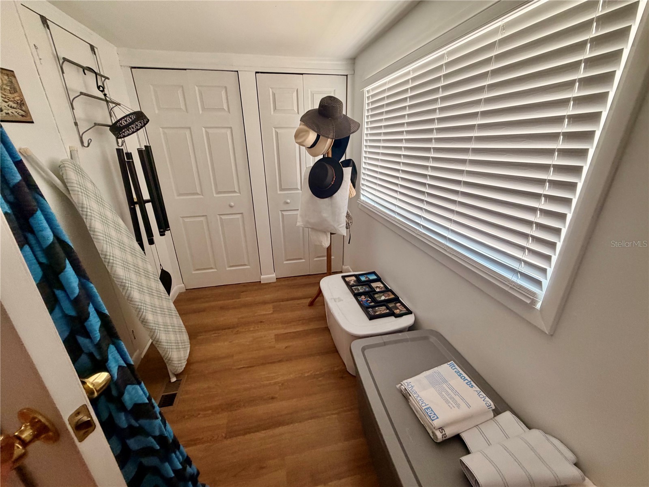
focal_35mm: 14
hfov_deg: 102.1
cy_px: 244
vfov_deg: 85.7
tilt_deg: -21.4
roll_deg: +1.8
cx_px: 324
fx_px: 262
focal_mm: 2.22
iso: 160
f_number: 2.2
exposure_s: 1/60
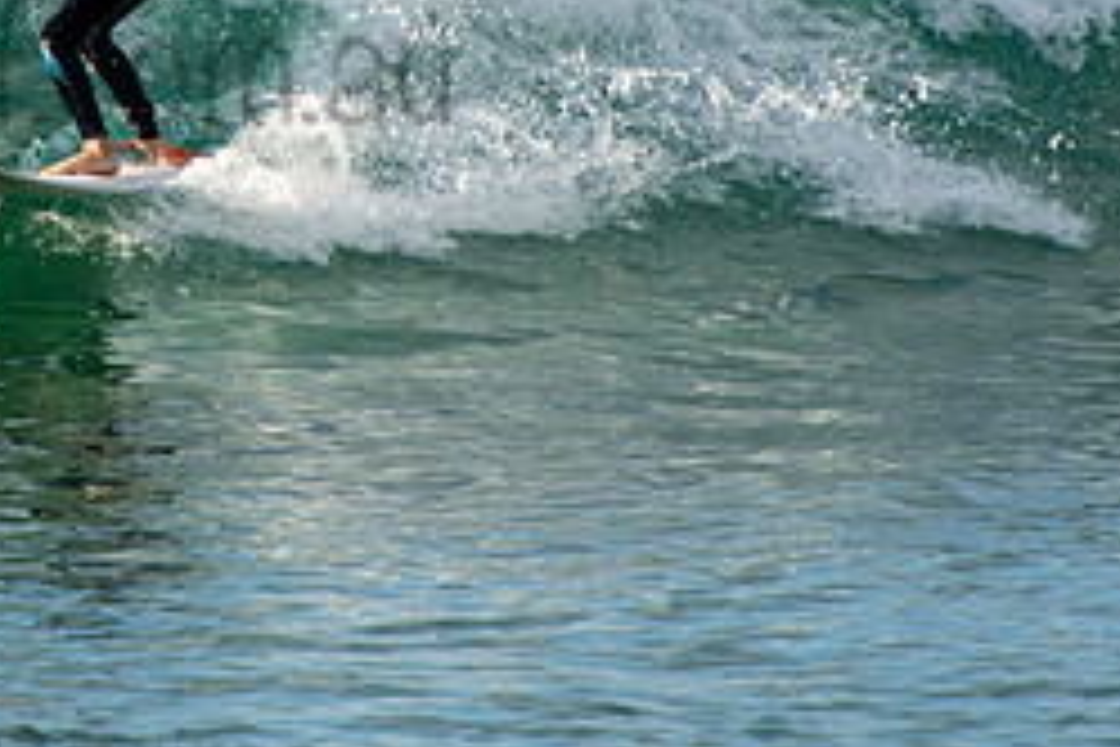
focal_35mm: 1396
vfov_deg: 1.0
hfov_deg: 1.5
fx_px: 43428
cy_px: 20
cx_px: -22
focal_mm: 400
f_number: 5.6
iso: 360
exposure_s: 1/1250
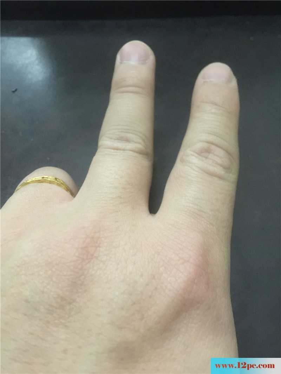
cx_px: 140
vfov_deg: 61.6
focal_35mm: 29
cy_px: 187
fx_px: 314
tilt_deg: -56.7
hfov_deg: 48.2
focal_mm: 4.15
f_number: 2.2
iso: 200
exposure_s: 1/8
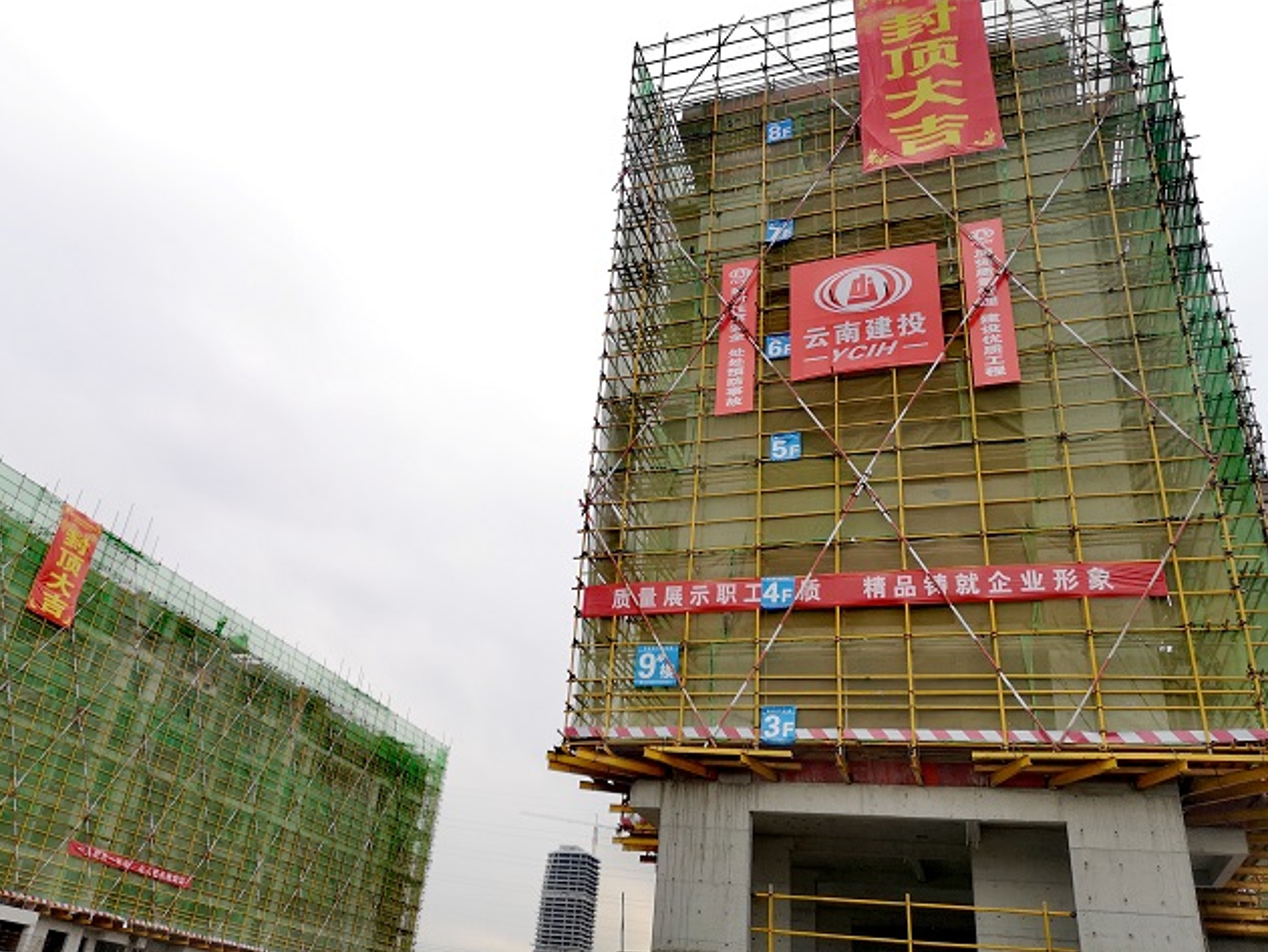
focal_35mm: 30
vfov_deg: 46.8
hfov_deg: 59.9
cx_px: 590
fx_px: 1099
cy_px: 466
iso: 50
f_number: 1.8
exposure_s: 1/678
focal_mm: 3.95
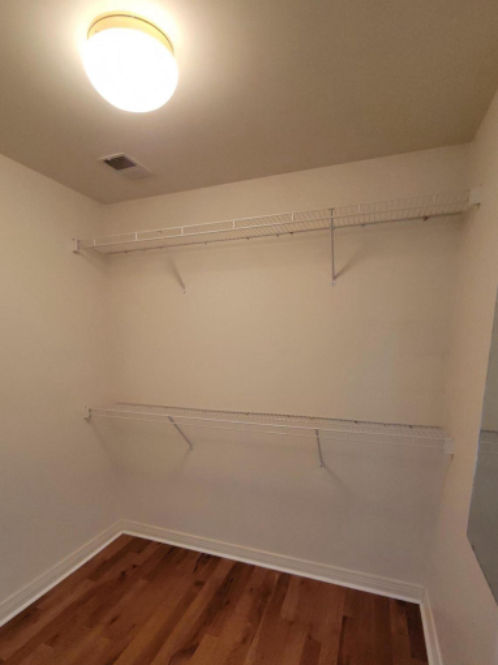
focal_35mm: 17
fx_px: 326
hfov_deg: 74.6
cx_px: 229
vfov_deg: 89.9
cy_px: 400
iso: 320
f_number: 2.2
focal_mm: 2.2
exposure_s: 1/39
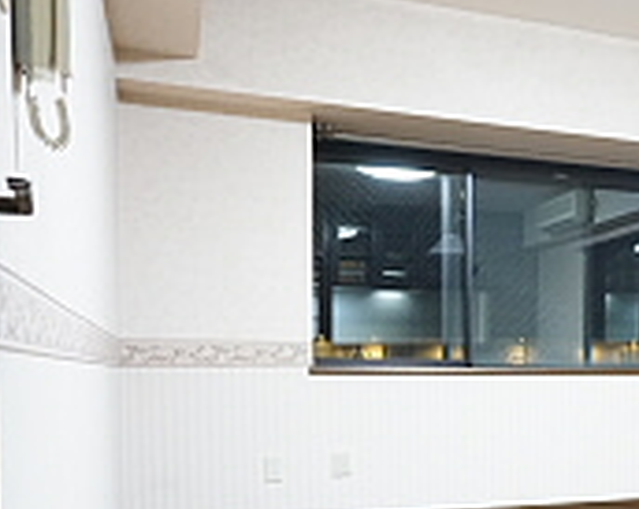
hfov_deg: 29.5
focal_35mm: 55
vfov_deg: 26.9
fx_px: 1038
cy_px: 418
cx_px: 763
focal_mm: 16
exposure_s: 1/25
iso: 3200
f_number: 3.5
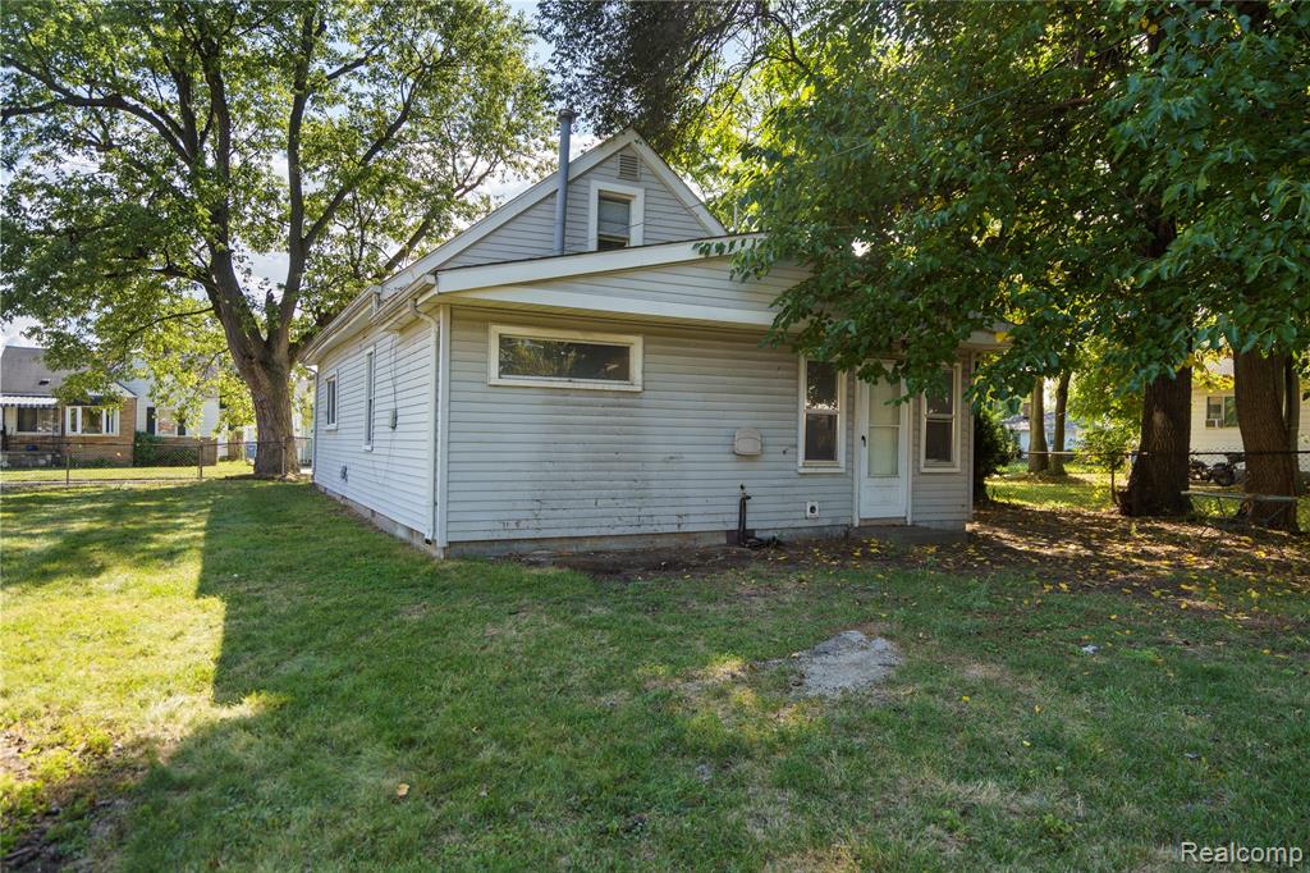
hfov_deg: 76.1
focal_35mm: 23
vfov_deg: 55.1
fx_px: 837
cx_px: 655
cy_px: 436
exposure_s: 1/160
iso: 100
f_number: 4
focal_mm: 23
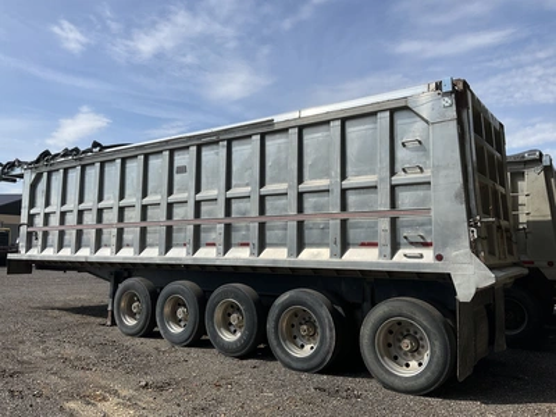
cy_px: 208
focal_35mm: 29
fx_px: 466
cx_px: 278
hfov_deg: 61.7
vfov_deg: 48.2
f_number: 1.8
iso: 25
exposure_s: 1/2320
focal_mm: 3
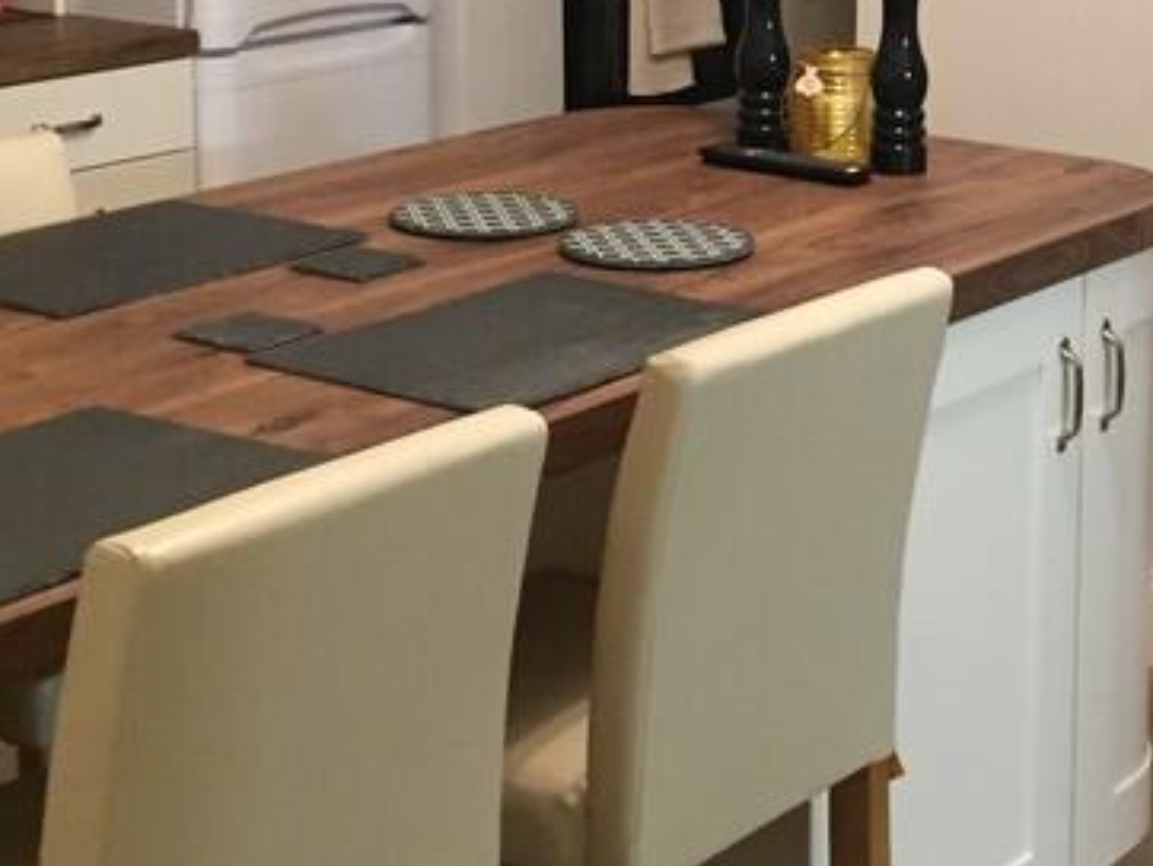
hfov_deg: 23.3
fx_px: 2733
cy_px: 80
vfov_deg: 17.7
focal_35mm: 82
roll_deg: -2.1
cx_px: 1013
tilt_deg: -10.9
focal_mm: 4.15
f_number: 2.2
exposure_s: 1/20
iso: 250
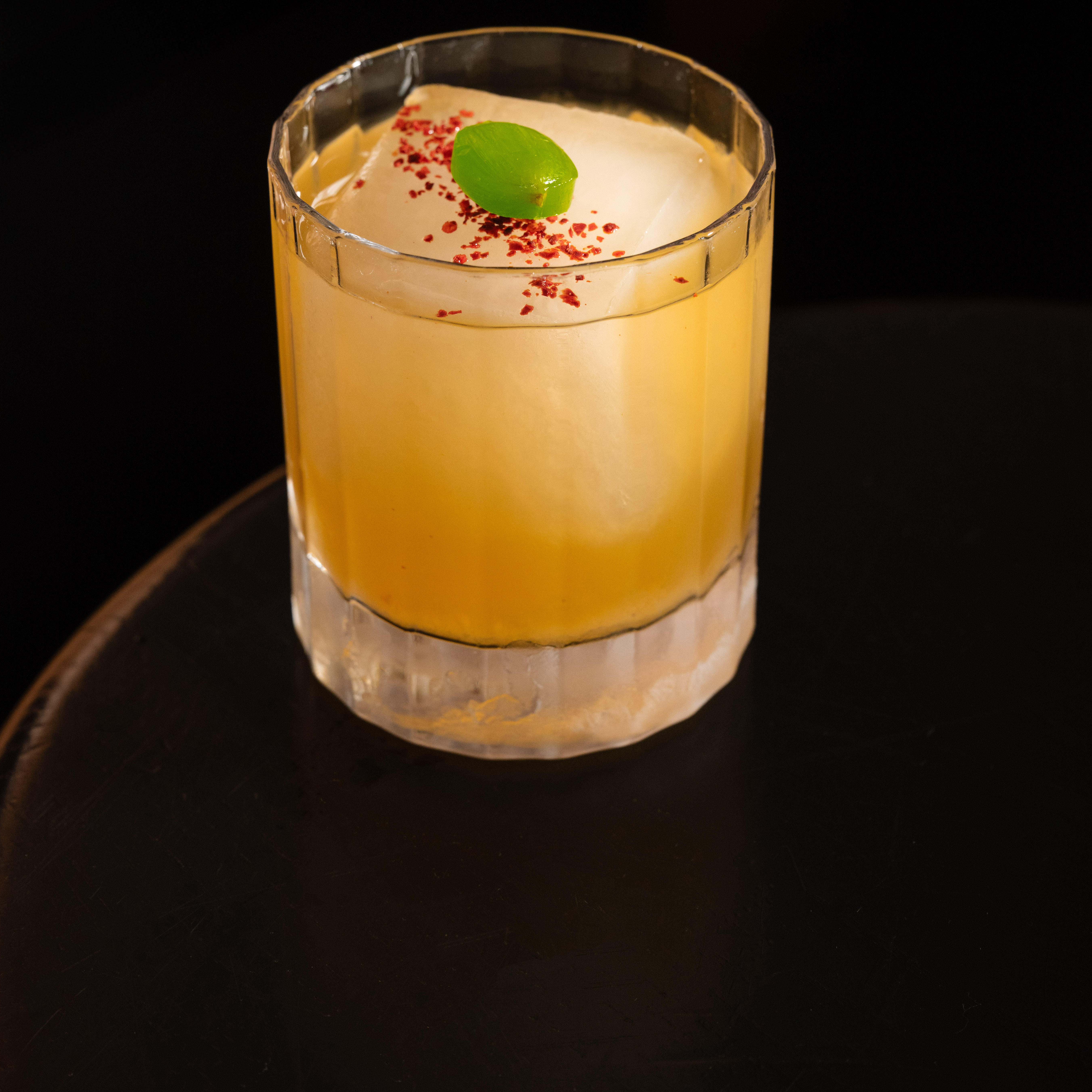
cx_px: 545
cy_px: 327
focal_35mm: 90
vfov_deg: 19.2
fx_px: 3212
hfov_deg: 19.3
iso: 640
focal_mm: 70
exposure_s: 1/200
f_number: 8
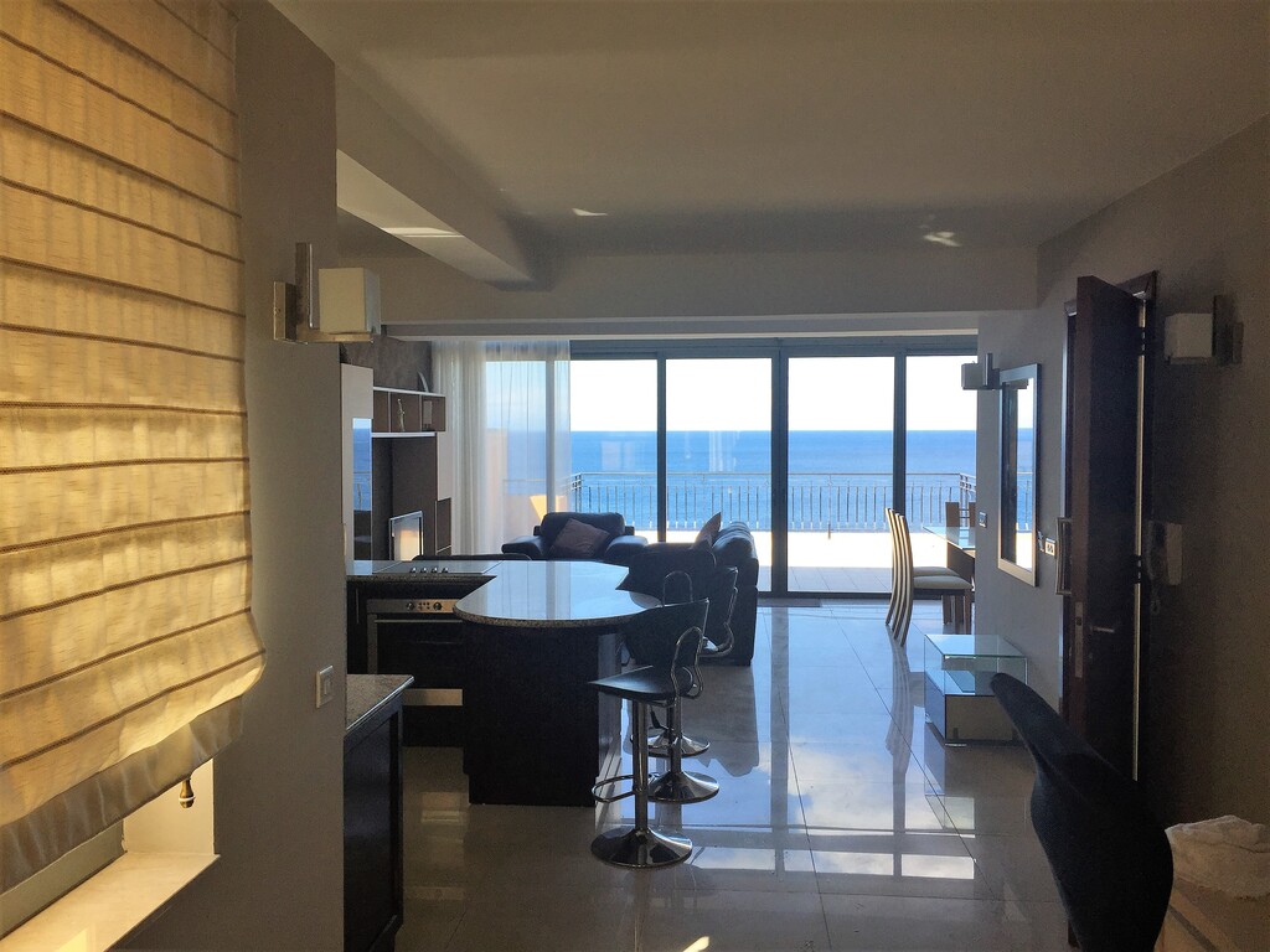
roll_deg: -0.8
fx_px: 1064
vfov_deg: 48.2
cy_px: 476
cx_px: 635
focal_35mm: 29
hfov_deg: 61.7
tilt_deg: -2.5
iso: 32
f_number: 2.2
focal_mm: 4.15
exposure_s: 1/380
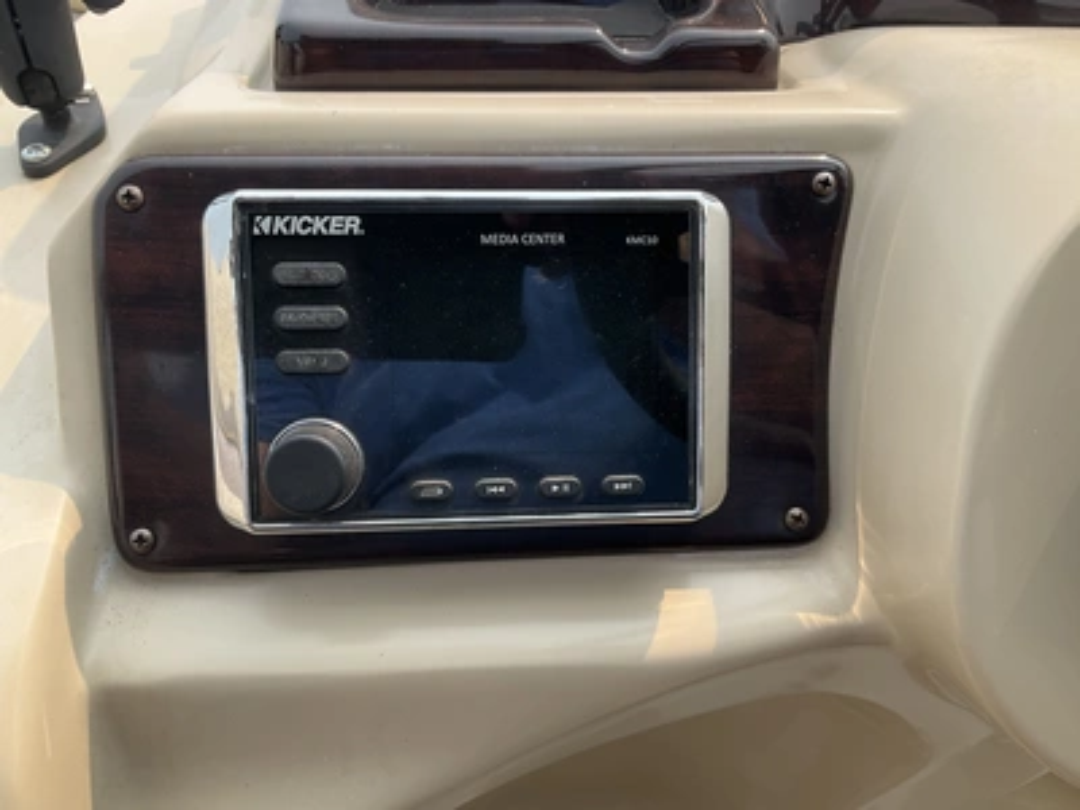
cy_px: 405
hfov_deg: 61.7
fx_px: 905
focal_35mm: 29
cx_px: 540
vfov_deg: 48.2
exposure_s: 1/700
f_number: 1.8
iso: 25
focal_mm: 3
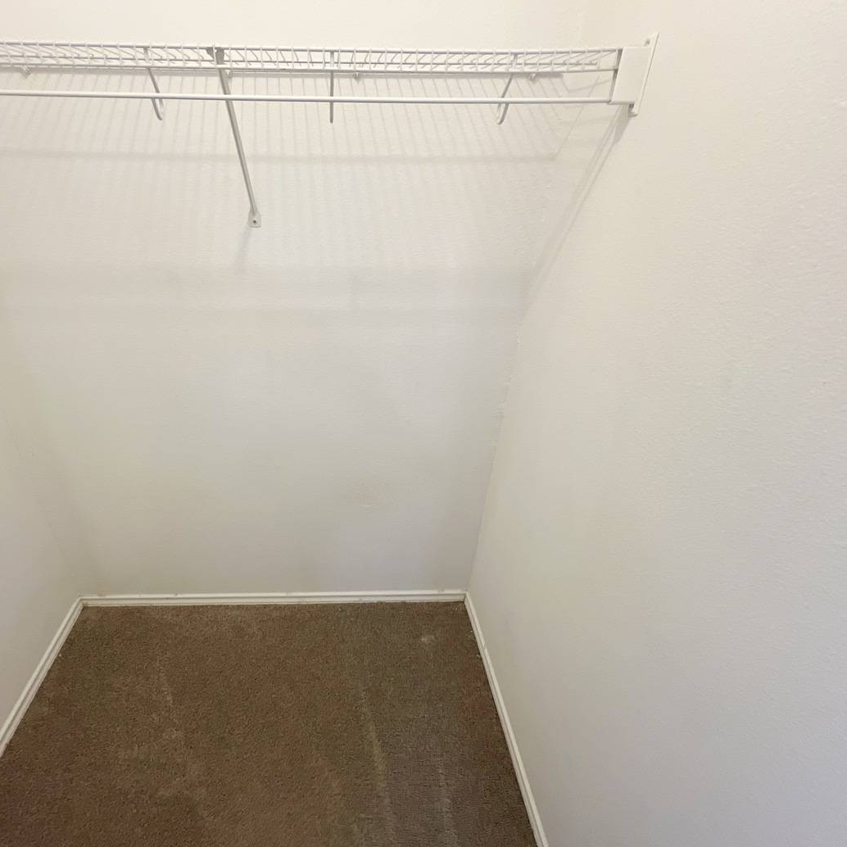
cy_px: 437
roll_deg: -0.9
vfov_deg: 87.4
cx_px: 346
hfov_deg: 86.5
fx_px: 443
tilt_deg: -31.1
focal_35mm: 16
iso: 125
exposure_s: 1/60
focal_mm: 1.57
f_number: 1.8
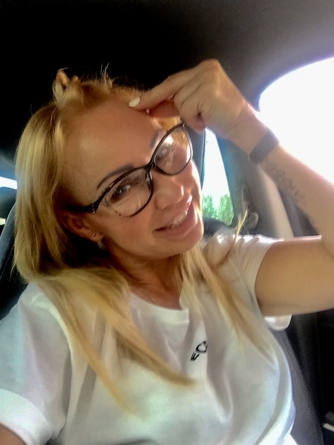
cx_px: 167
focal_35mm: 31
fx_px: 399
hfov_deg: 45.4
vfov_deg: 58.4
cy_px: 222
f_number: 2.2
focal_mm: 2.65
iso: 40
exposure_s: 1/33
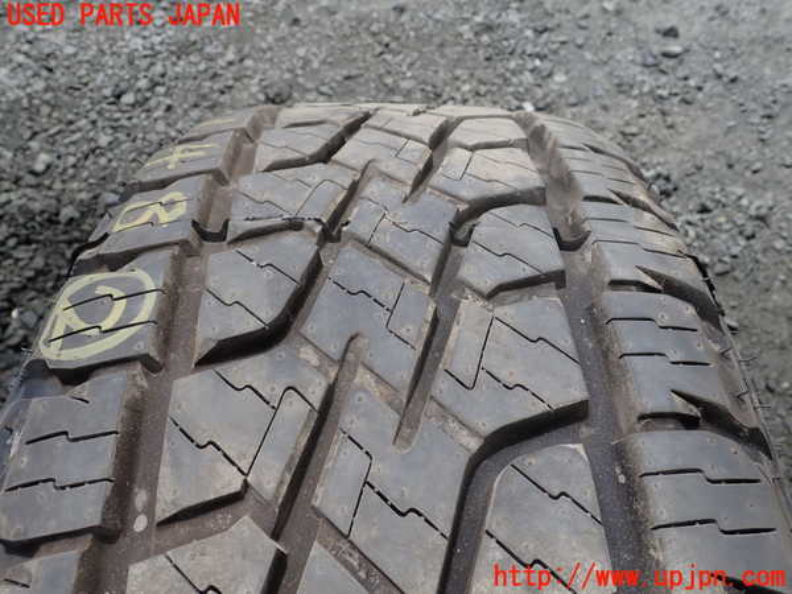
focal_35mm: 30
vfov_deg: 46.8
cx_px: 396
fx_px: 686
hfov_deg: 60.0
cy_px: 297
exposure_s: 1/800
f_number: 3.2
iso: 100
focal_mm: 5.4
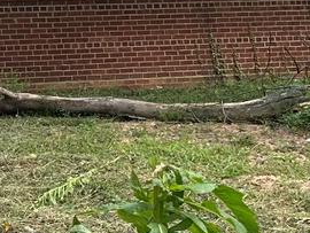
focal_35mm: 128
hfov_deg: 14.2
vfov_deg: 11.4
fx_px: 1147
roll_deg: +3.4
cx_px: -184
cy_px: -21
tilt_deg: +5.6
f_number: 1.78
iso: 80
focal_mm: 6.86
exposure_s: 1/1272
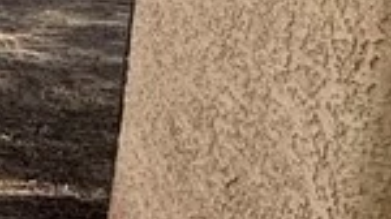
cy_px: -172
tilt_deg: -10.2
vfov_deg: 10.9
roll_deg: -0.4
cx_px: -659
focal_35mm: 104
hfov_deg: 12.8
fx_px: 1077
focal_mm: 2.22
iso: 50
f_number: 2.2
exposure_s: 1/1832
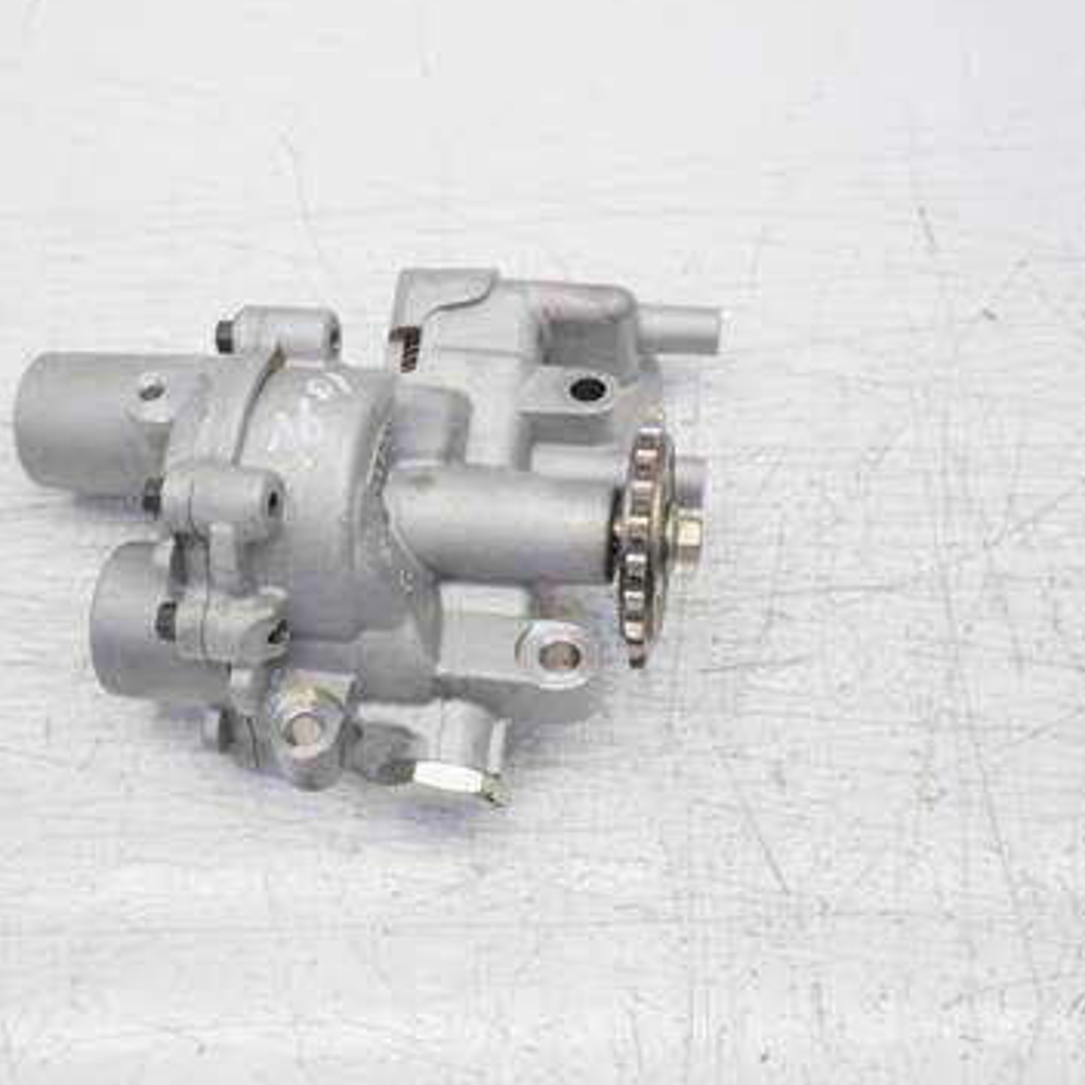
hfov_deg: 40.7
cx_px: 416
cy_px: 533
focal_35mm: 41
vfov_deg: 40.9
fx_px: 1454
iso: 200
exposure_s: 1/125
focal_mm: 17
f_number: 4
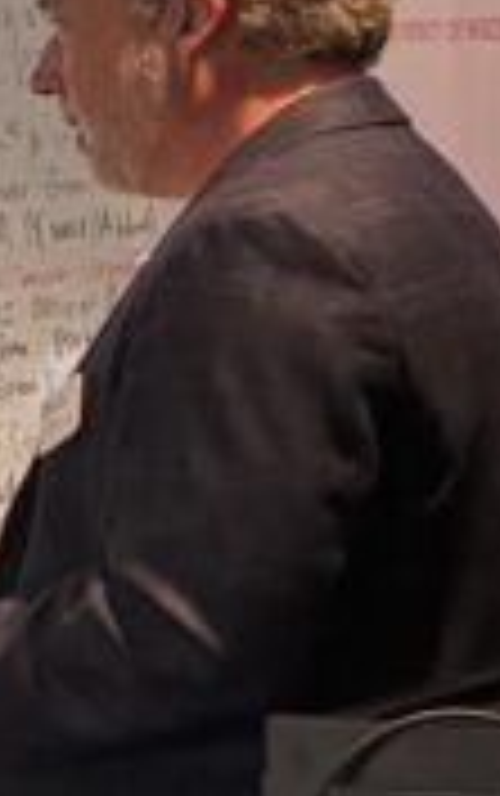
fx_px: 5416
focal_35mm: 249
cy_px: 13
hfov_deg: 4.1
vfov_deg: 8.4
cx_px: -2712
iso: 80
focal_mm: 5.96
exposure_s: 1/60
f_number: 1.6
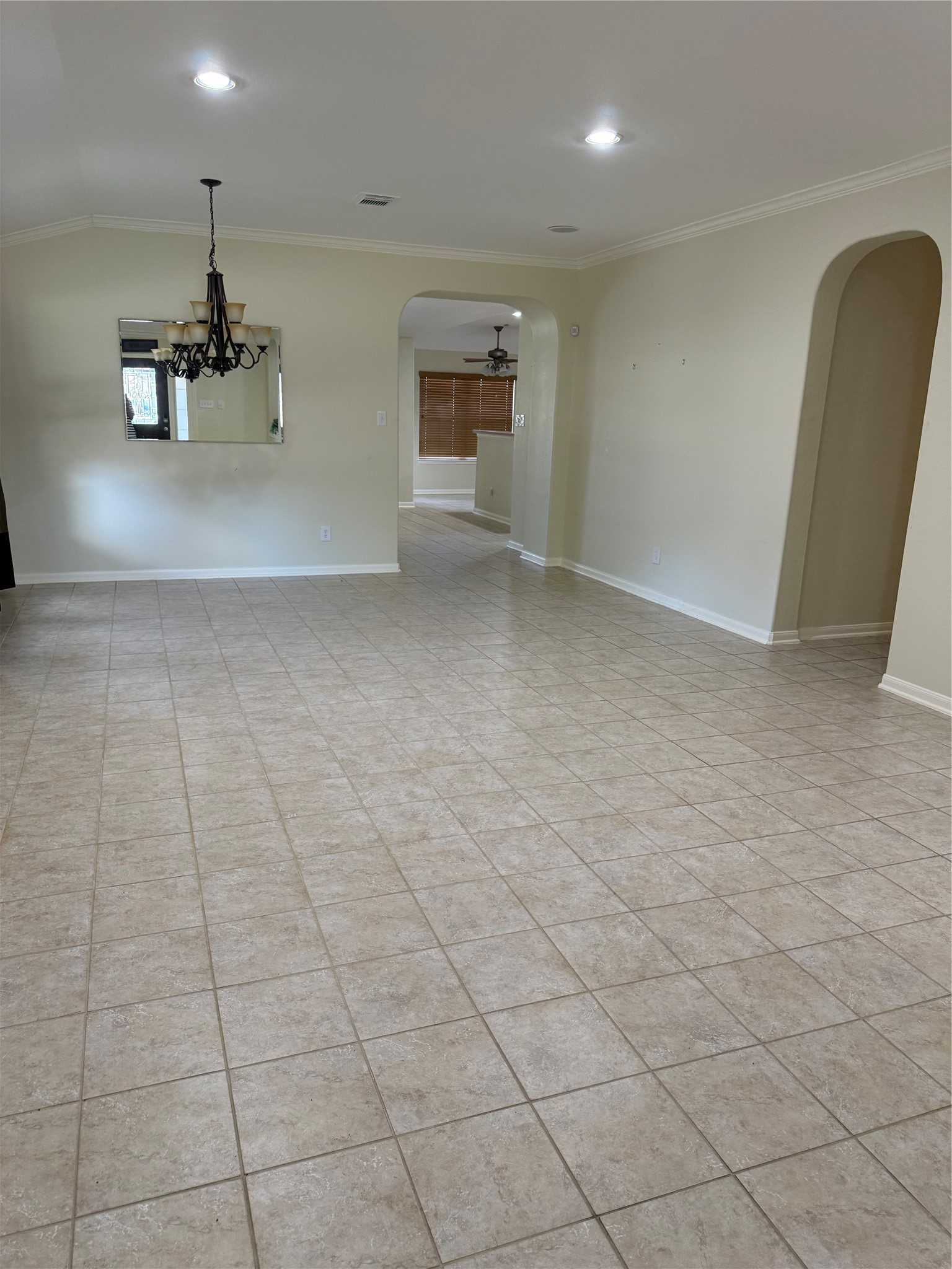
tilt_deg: -12.7
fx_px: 880
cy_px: 634
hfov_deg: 56.8
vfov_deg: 71.6
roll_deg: -2.2
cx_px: 476
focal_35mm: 24
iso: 200
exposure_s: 1/81
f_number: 1.78
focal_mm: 6.76
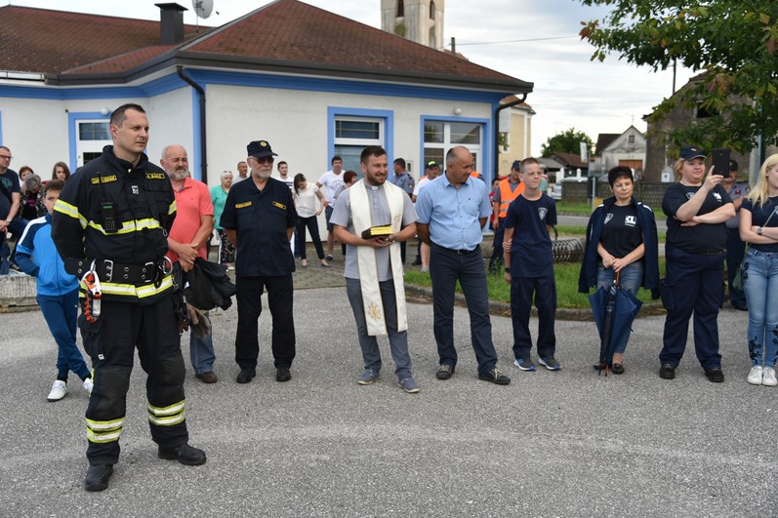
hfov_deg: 54.4
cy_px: 266
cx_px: 382
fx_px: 756
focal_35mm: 35
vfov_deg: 37.8
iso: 320
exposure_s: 1/800
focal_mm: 34
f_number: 4
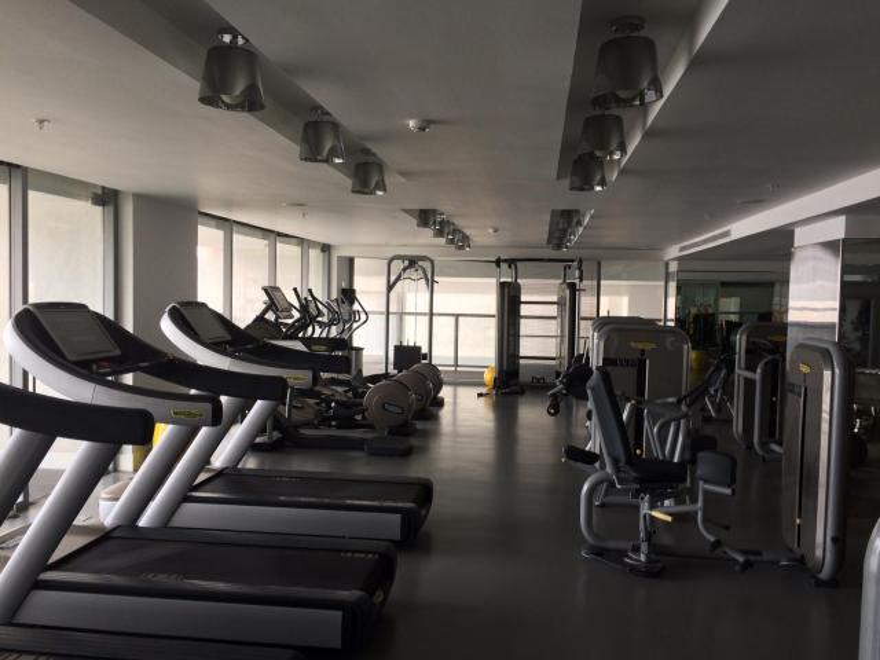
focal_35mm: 29
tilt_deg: -3.7
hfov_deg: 61.7
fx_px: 737
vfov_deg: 48.2
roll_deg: -1.7
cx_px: 440
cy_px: 330
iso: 64
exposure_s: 1/120
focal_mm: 4.15
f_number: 2.2
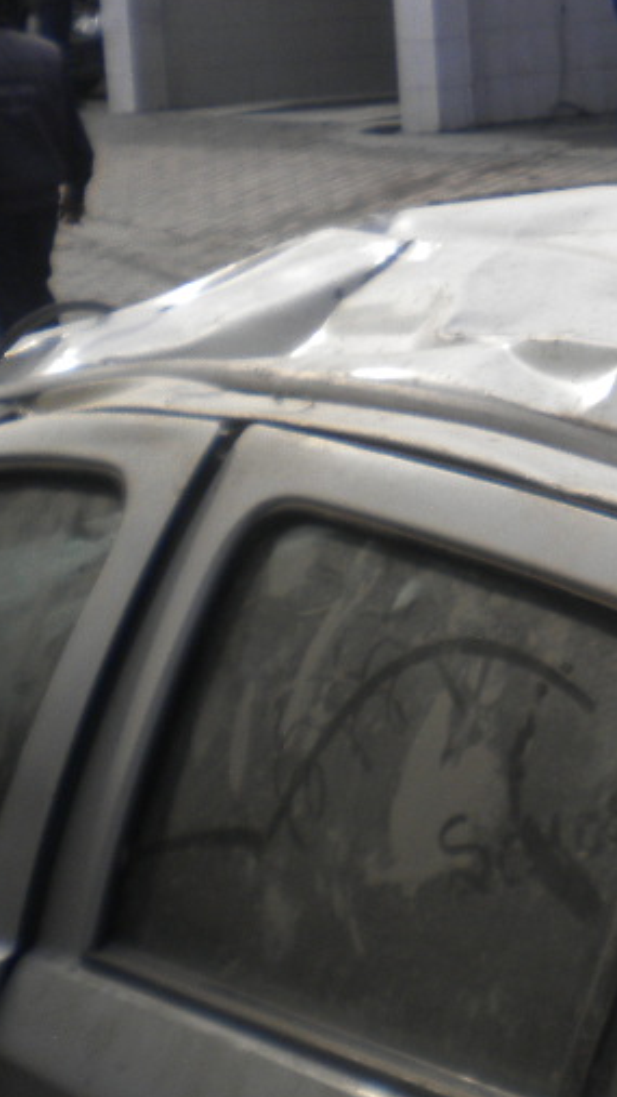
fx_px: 2241
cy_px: 402
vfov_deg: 27.4
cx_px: 1005
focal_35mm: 77
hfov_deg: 14.3
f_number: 4.6
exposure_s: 1/310
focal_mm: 6.3
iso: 80
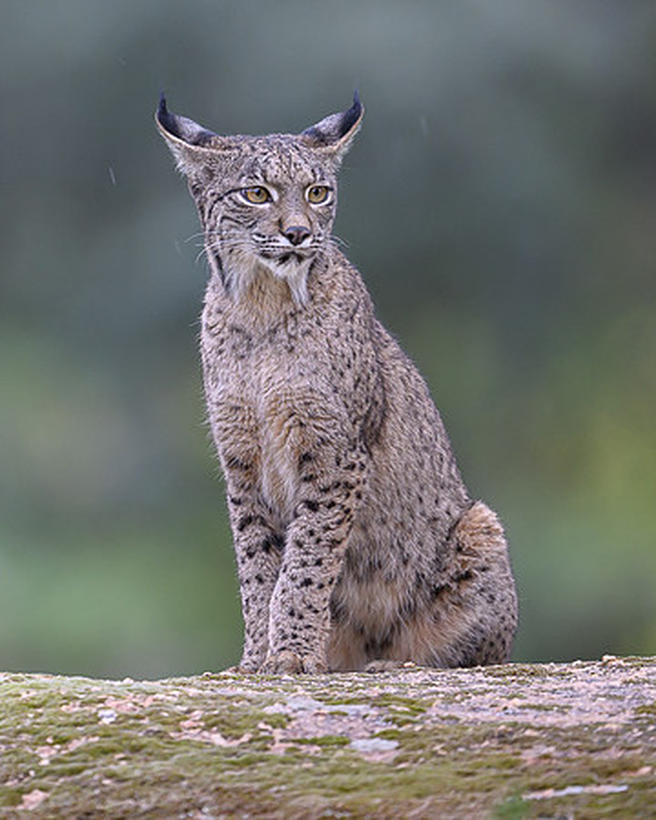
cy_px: 254
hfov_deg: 1.4
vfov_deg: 1.8
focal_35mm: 1091
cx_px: 97
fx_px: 26489
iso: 1250
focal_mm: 560
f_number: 4
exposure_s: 1/320
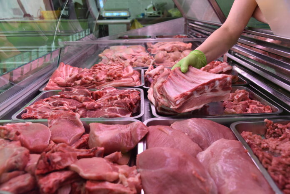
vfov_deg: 42.4
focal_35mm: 31
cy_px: 97
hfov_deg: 60.3
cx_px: 145
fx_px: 250
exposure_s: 1/90
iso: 560
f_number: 4.8
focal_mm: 31
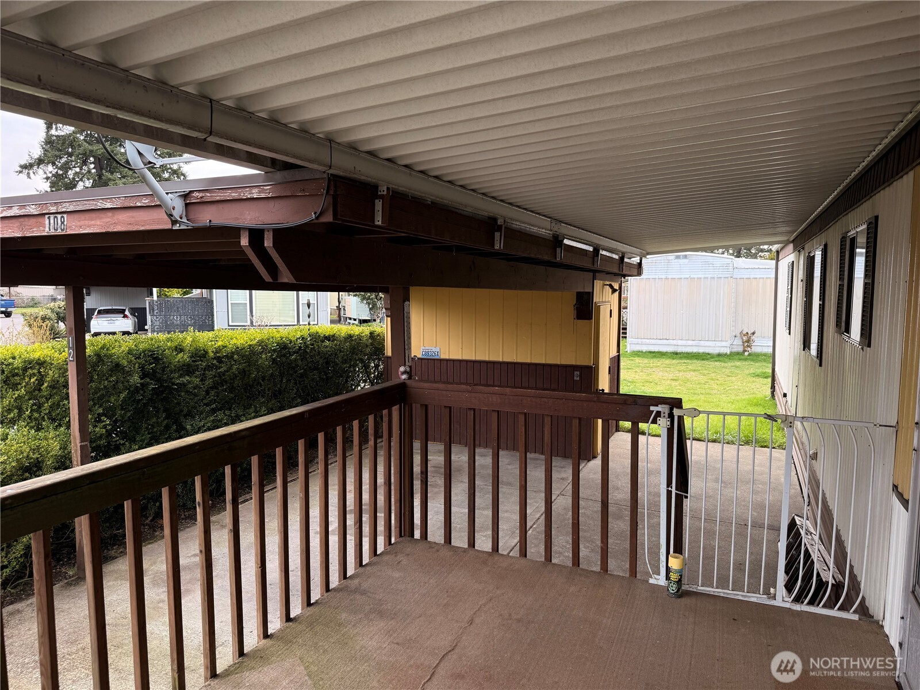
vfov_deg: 56.8
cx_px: 460
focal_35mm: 24
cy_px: 345
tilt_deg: -6.0
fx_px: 638
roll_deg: -0.1
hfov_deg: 71.6
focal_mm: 6.76
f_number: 1.78
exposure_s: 1/539
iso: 80
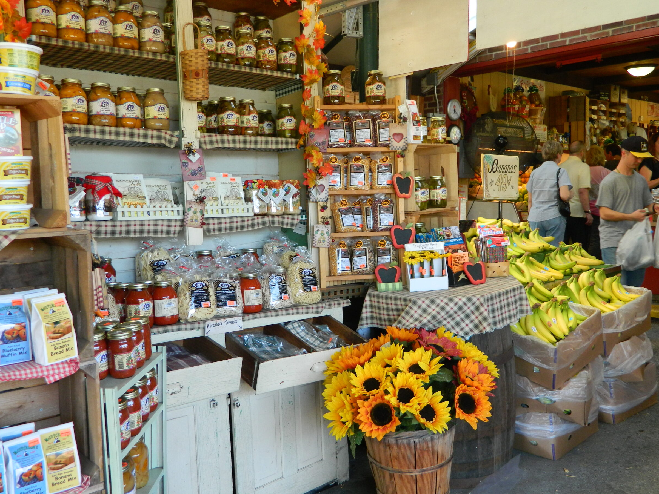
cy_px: 252
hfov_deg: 55.3
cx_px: 335
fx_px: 628
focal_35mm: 33
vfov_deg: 42.9
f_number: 3.2
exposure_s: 1/40
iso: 160
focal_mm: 5.6
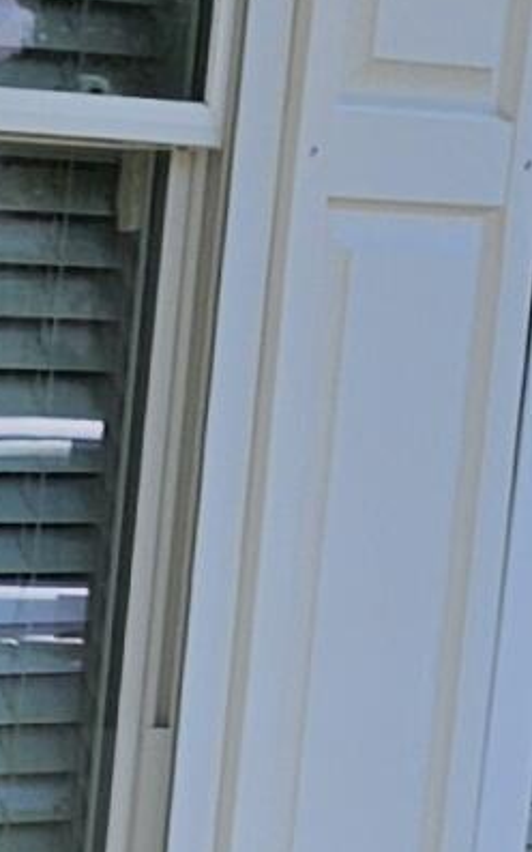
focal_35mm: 184
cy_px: 1850
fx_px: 4270
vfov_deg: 10.3
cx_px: -1568
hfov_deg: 6.0
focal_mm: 5.4
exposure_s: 1/2252
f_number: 1.8
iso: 25
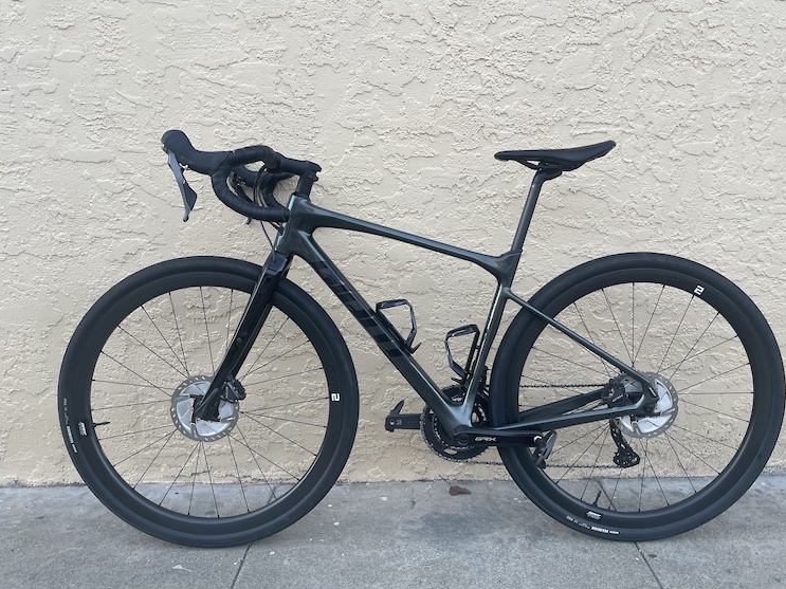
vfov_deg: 49.7
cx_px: 417
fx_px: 636
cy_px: 308
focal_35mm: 28
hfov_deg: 63.4
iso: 40
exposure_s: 1/121
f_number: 1.6
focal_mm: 4.2
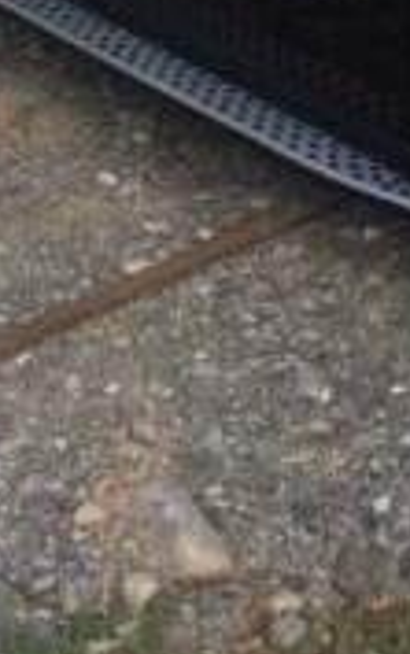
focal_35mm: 86
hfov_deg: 15.0
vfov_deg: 22.1
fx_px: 1534
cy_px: -144
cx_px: 406
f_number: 2.2
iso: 32
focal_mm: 4.15
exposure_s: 1/441
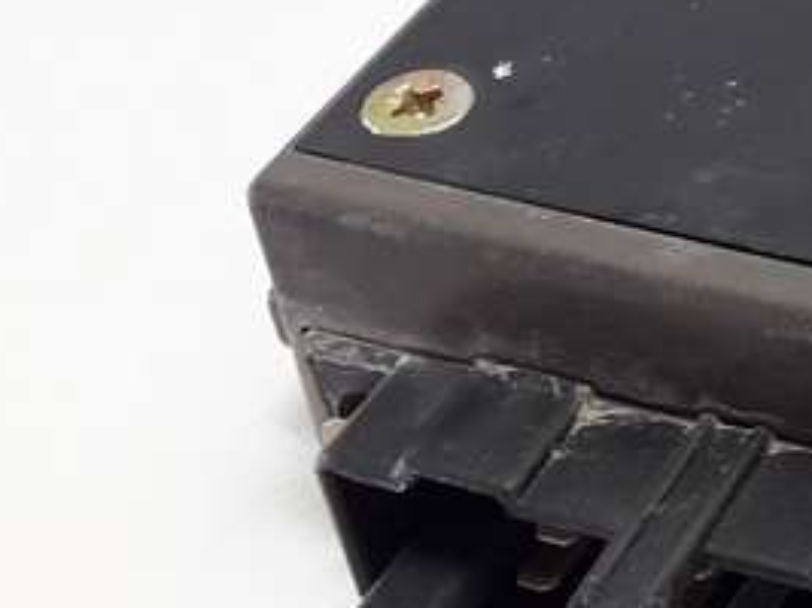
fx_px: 3048
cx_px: 1378
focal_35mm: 130
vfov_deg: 11.4
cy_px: 182
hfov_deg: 13.8
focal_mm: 3.7
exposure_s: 1/33
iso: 50
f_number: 1.9
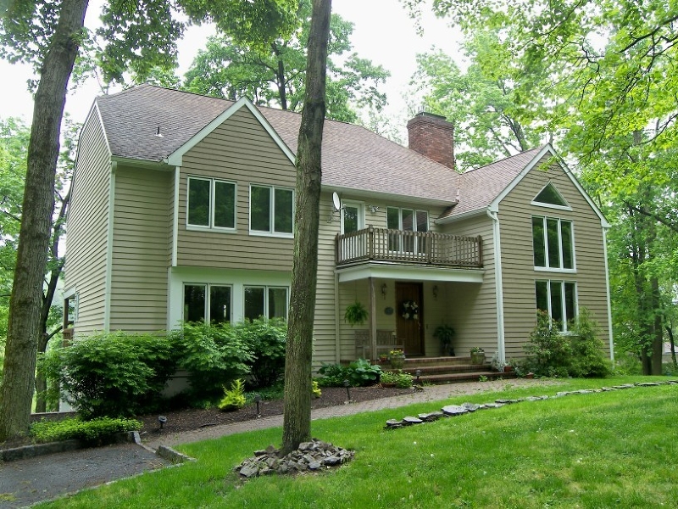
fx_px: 607
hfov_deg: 58.4
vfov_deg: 45.4
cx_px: 339
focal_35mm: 31
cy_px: 254
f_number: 3.2
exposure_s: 1/100
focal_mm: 6.5
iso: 50
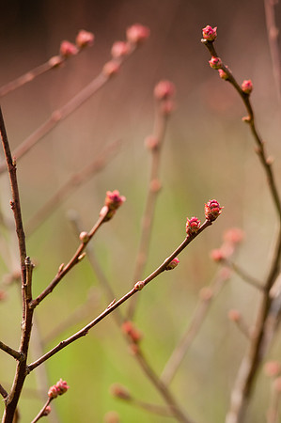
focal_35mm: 300
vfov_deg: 6.9
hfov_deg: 4.6
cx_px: 140
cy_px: 212
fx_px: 3520
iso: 200
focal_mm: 200
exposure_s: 1/250
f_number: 5.6
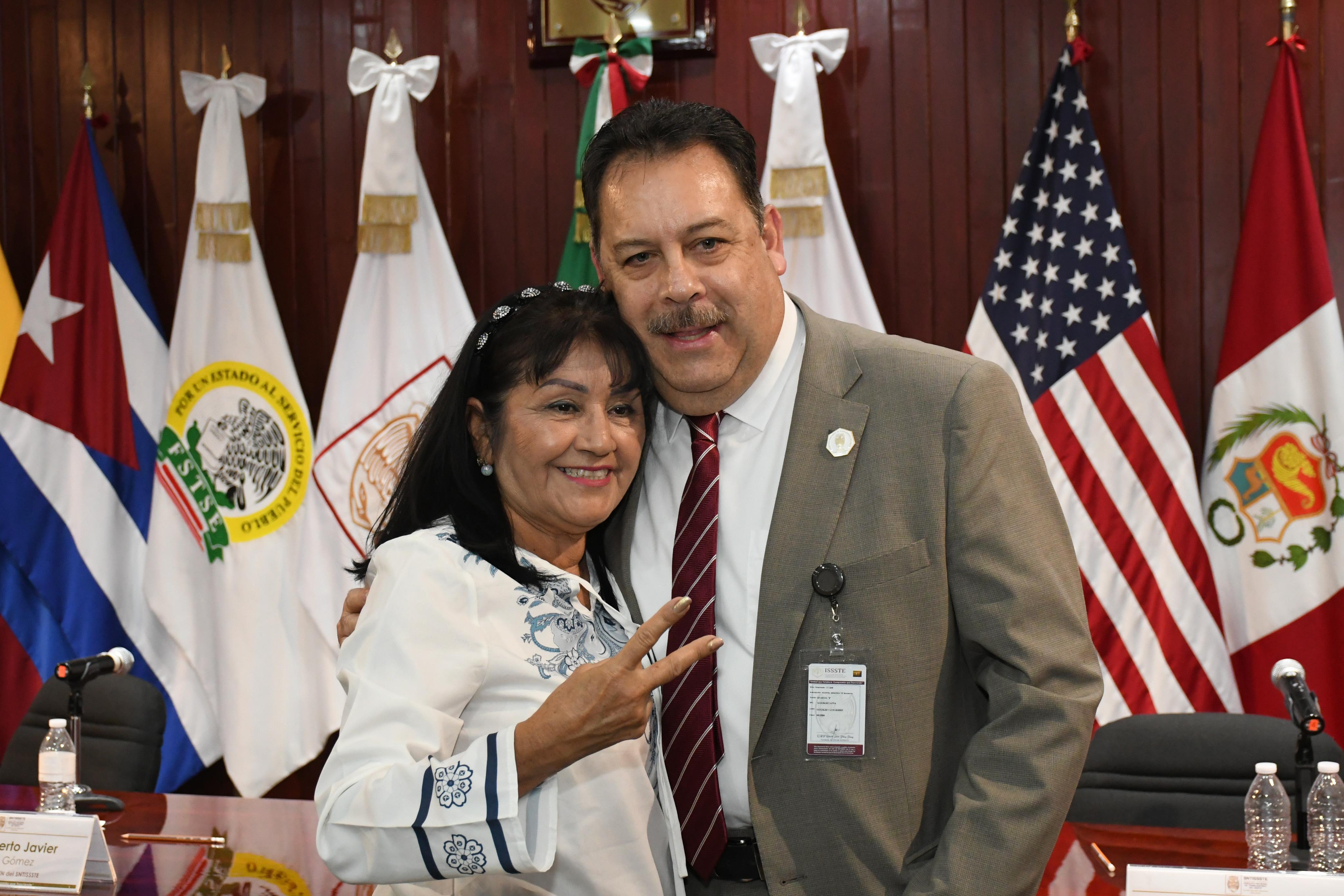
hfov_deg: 33.4
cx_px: 672
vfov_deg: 22.6
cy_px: 448
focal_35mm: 60
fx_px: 2240
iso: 3200
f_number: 5.6
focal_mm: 40
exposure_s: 1/100
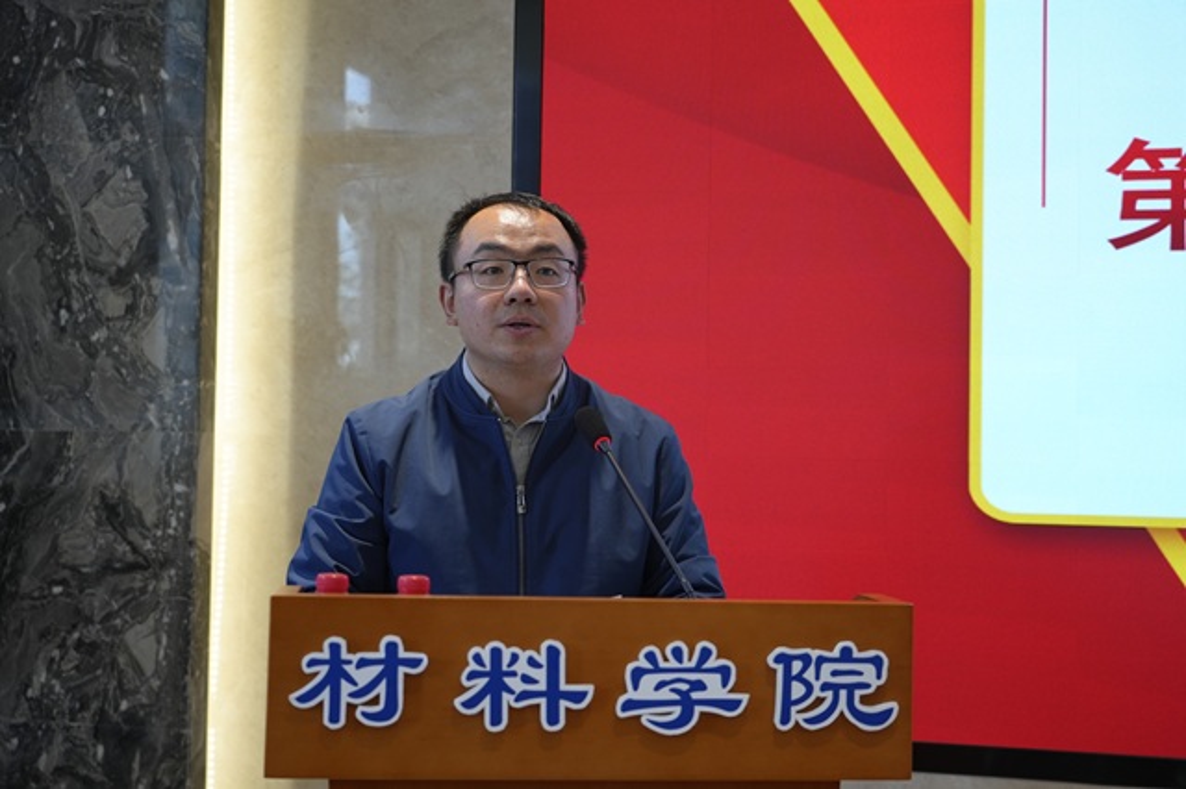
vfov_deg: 27.0
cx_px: 593
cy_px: 394
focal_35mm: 50
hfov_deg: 39.6
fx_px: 1646
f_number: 4
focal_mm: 50
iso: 640
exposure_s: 1/160
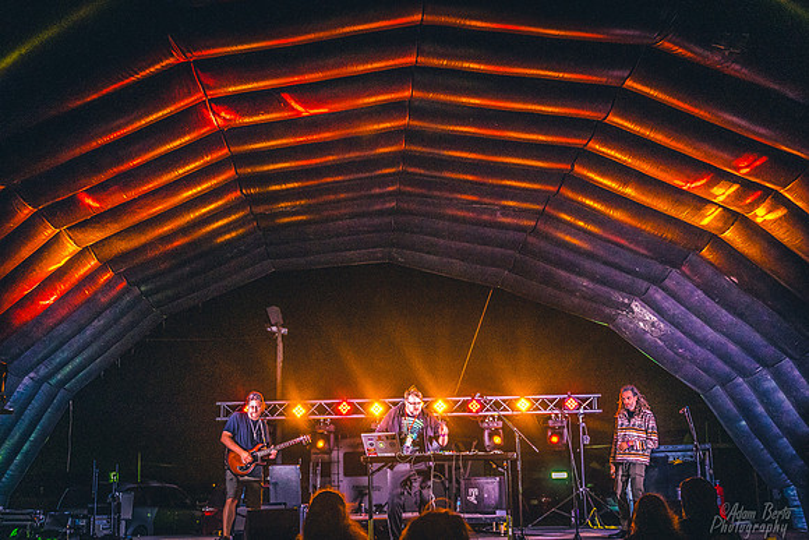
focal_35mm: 44
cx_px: 404
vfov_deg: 30.5
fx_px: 989
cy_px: 270
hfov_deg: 44.5
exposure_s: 1/80
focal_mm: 44
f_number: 2.8
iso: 6400
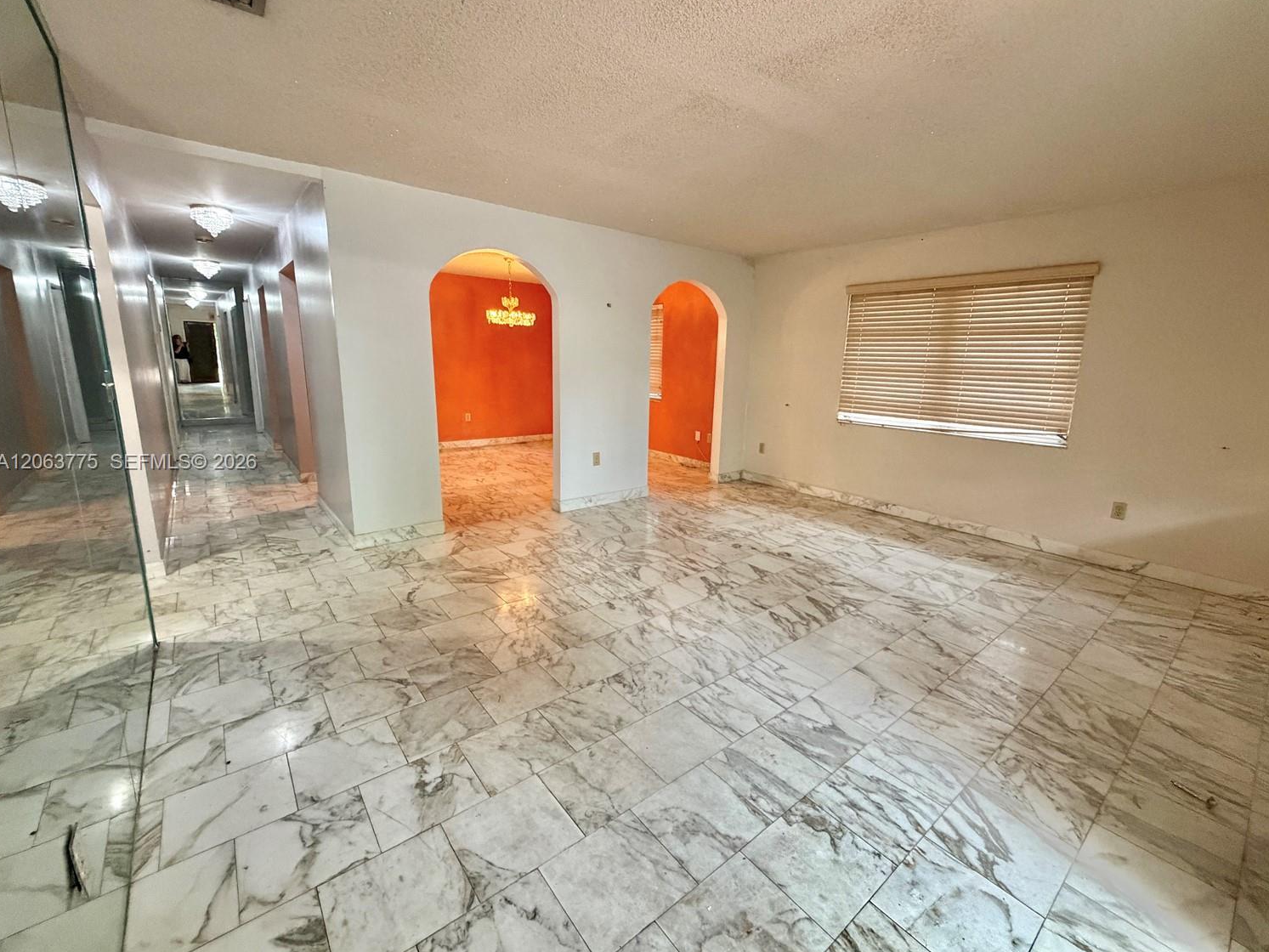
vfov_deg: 81.7
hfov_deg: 98.1
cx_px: 672
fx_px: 550
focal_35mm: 15
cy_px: 463
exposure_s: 1/60
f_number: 2.2
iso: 500
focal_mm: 2.22
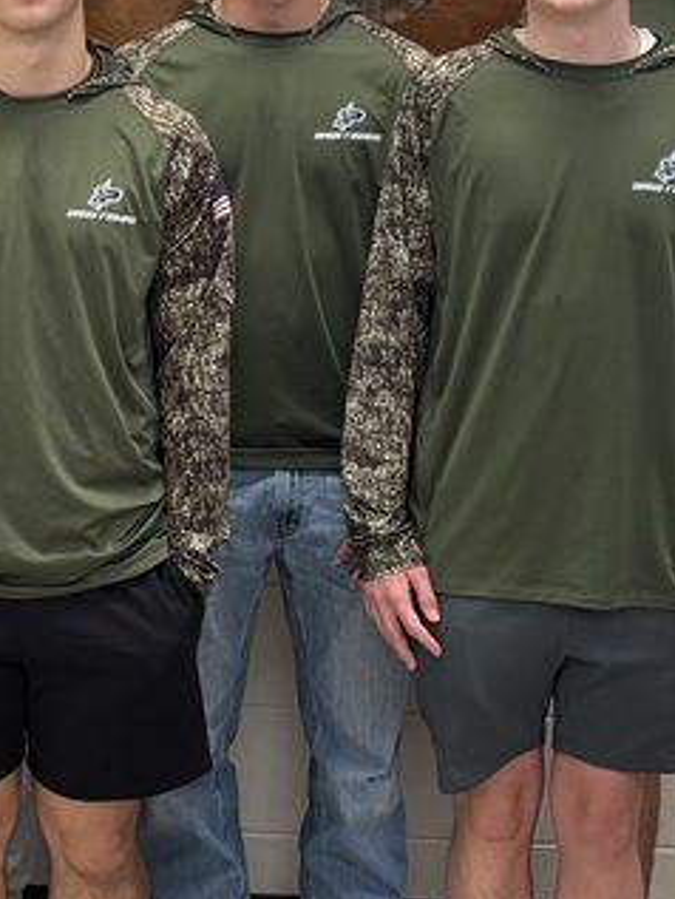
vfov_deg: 23.0
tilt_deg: -6.2
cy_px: 182
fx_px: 2182
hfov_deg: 16.9
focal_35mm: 84
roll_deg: -0.1
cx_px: -94
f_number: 1.6
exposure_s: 1/60
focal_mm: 5.96
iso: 80
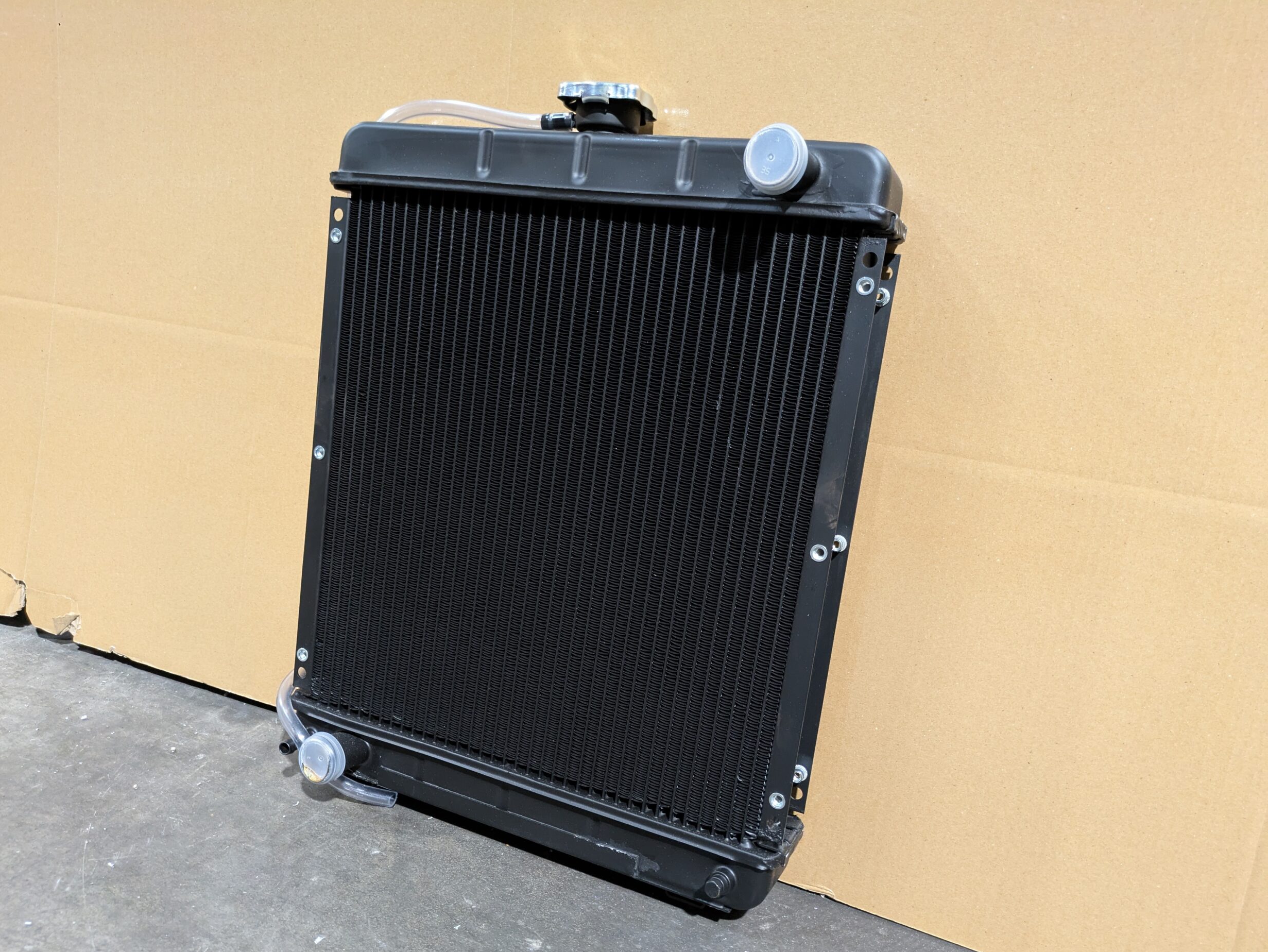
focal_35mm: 26
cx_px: 609
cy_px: 492
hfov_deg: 67.3
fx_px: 953
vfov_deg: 53.1
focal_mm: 5.43
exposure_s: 1/25
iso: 784
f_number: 1.89
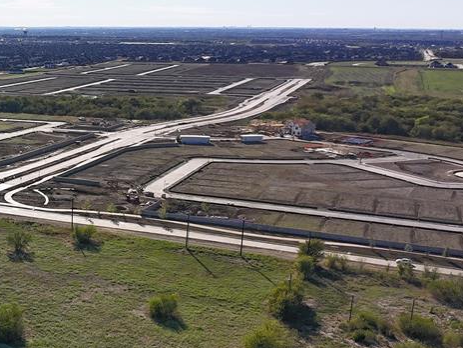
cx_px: -26
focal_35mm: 53
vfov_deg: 27.4
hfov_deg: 32.5
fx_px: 709
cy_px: 224
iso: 180
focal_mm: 4.55
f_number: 2.8
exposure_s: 1/1600
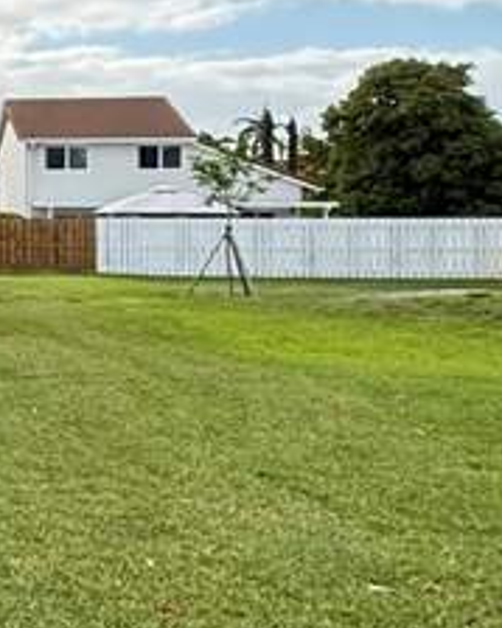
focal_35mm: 65
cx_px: -435
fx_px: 1208
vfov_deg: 29.0
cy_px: 210
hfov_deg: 18.0
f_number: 2.2
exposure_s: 1/644
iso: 64
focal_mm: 2.22
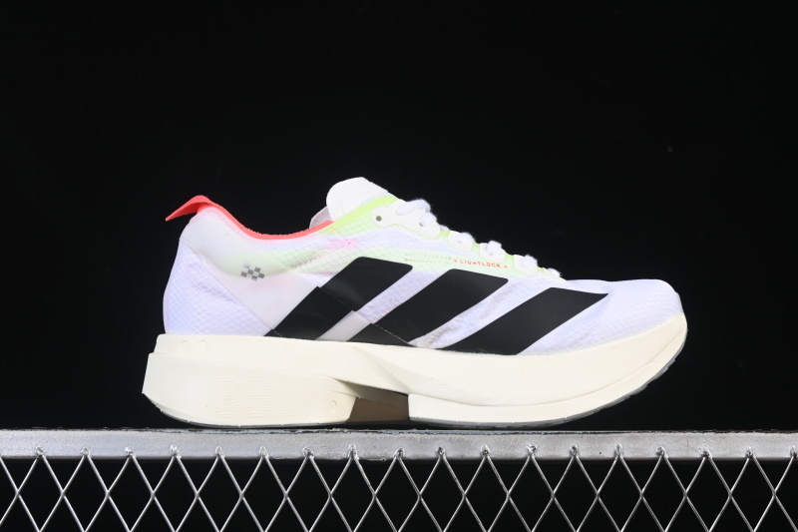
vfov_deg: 18.2
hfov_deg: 27.0
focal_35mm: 75
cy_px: 266
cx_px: 399
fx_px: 1662
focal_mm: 50
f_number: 8
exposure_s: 1/80
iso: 160
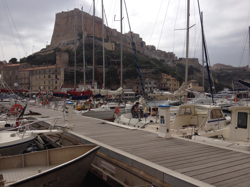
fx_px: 253
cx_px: 125
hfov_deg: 52.6
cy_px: 94
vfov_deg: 40.7
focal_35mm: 35
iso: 64
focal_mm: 4.28
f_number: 2.4
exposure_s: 1/3690
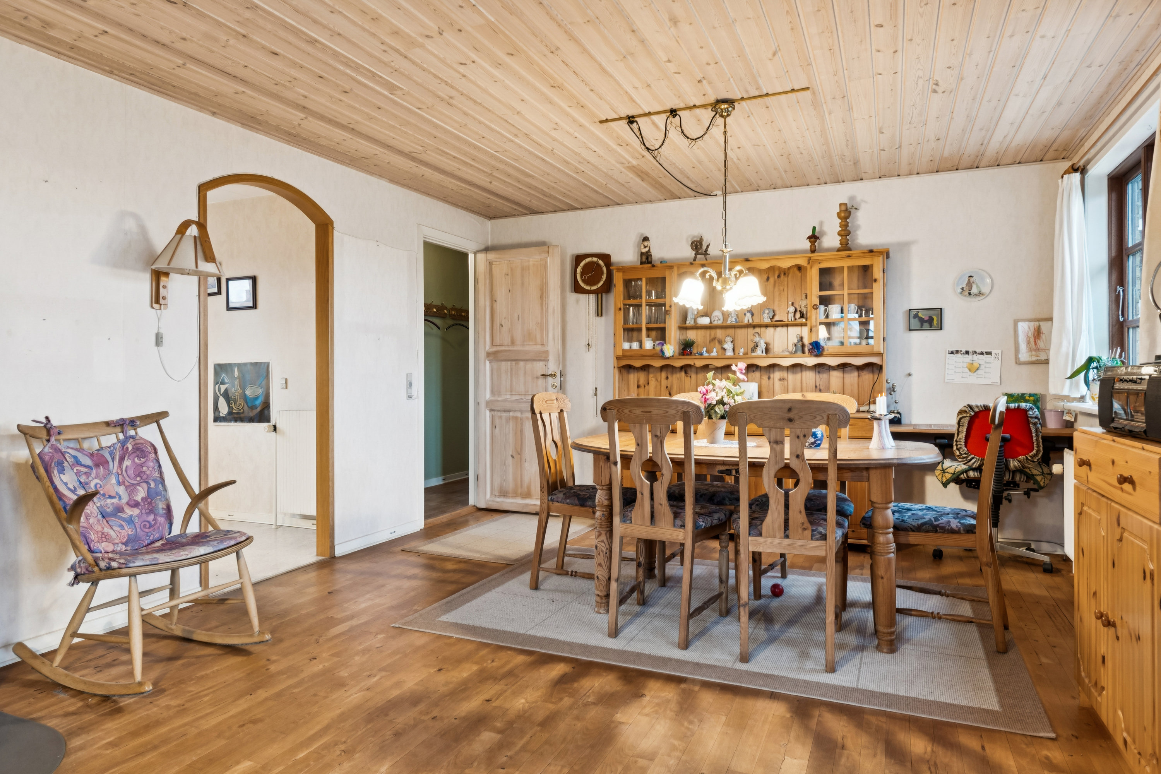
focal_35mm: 23
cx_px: 580
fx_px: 750
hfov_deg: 75.5
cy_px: 387
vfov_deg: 54.6
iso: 200
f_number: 8
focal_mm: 15.5
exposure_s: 1.3
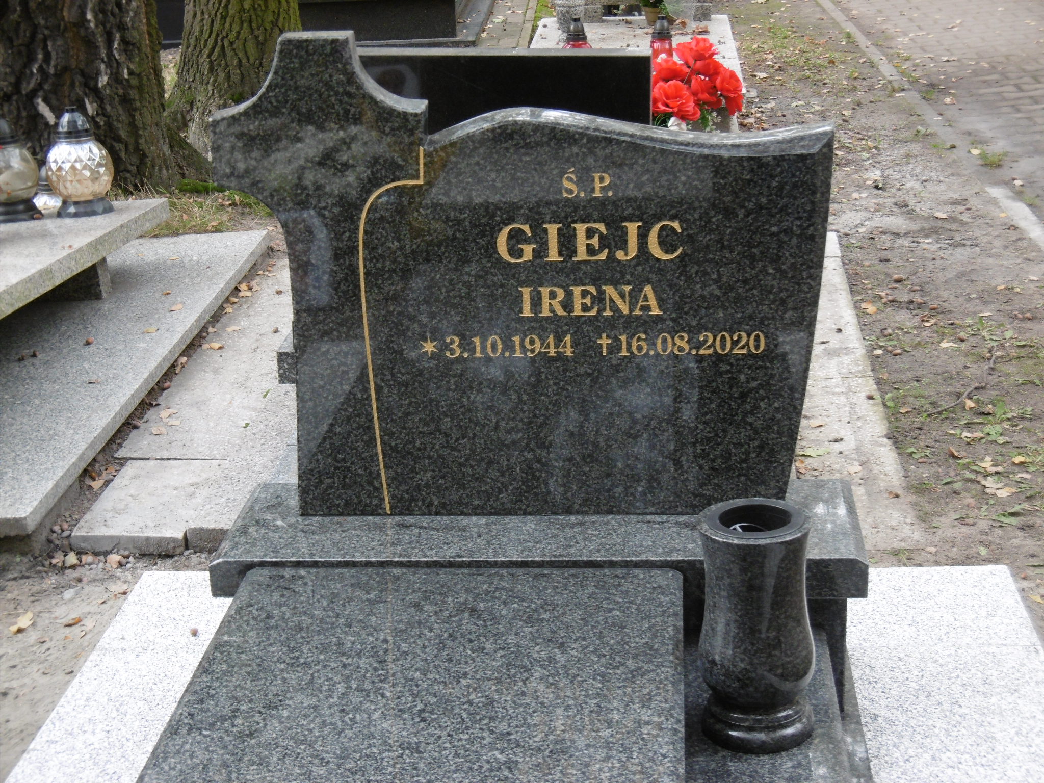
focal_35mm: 68
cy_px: 392
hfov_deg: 28.6
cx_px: 522
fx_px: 2051
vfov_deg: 21.6
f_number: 4.4
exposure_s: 1/60
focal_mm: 12.1
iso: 160
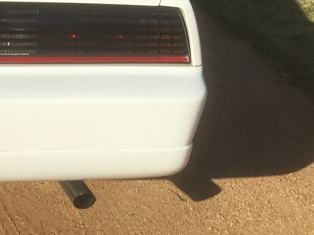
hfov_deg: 17.9
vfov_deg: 13.8
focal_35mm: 105
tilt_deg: -14.7
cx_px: -51
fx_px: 952
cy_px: -23
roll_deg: -1.8
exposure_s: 1/2037
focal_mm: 3.3
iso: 25
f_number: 2.4
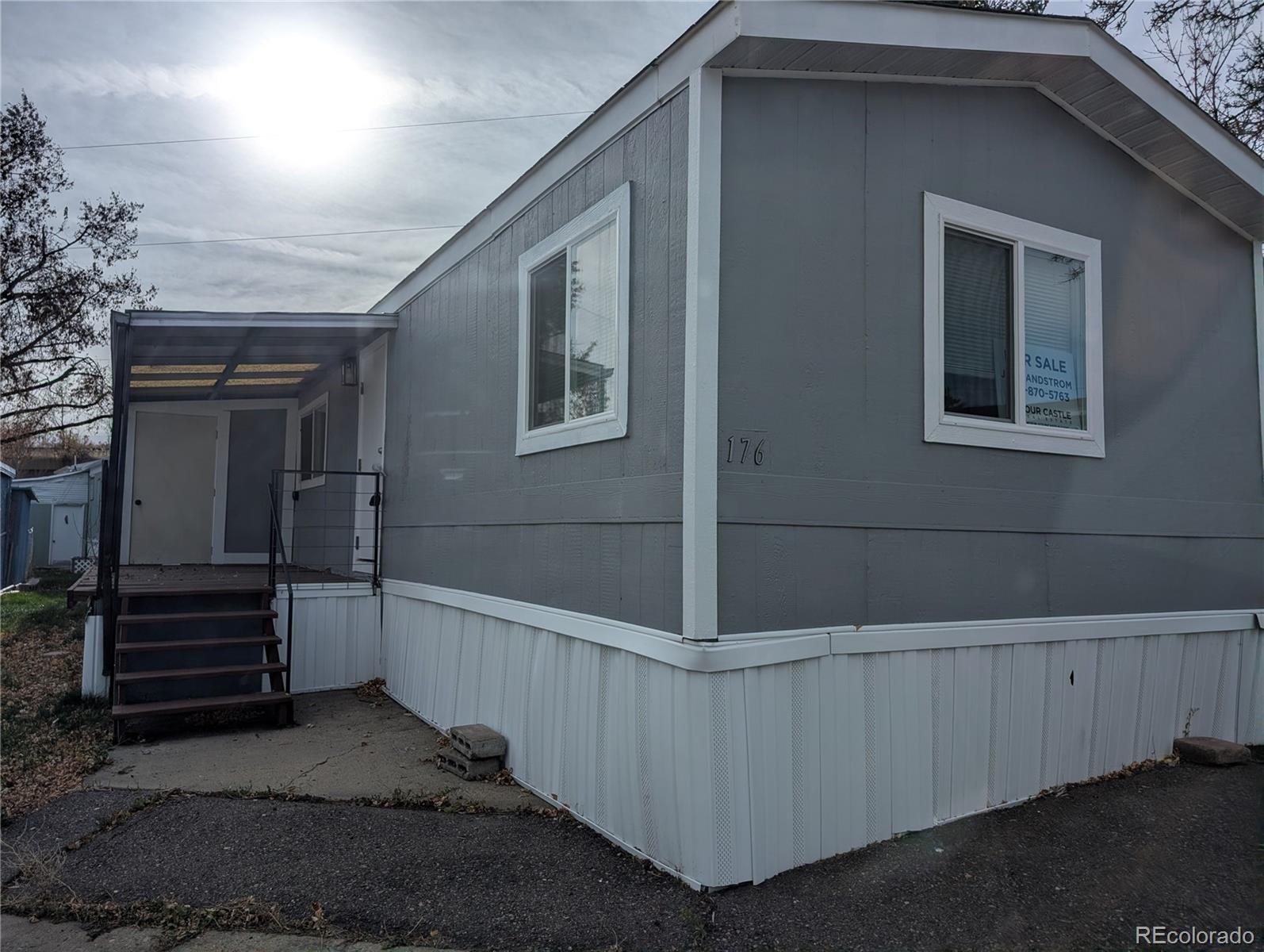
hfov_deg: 71.5
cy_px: 476
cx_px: 632
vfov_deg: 56.9
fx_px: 878
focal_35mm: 24
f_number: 1.68
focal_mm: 6.9
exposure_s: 1/6098
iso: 22
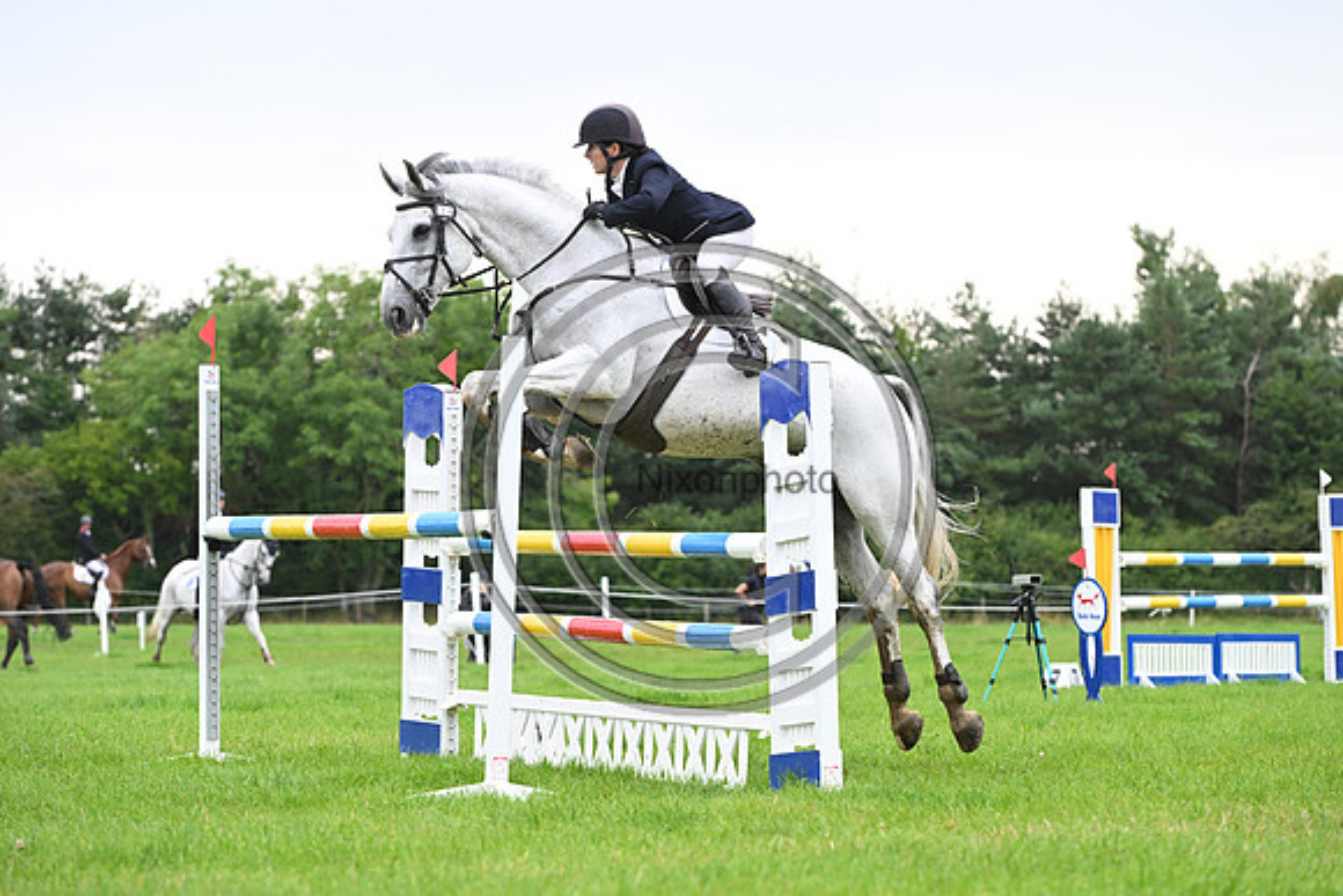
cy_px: 448
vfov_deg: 8.9
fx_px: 5783
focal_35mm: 155
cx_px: 672
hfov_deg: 13.2
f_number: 5.6
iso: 2000
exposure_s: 1/1250
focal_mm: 155
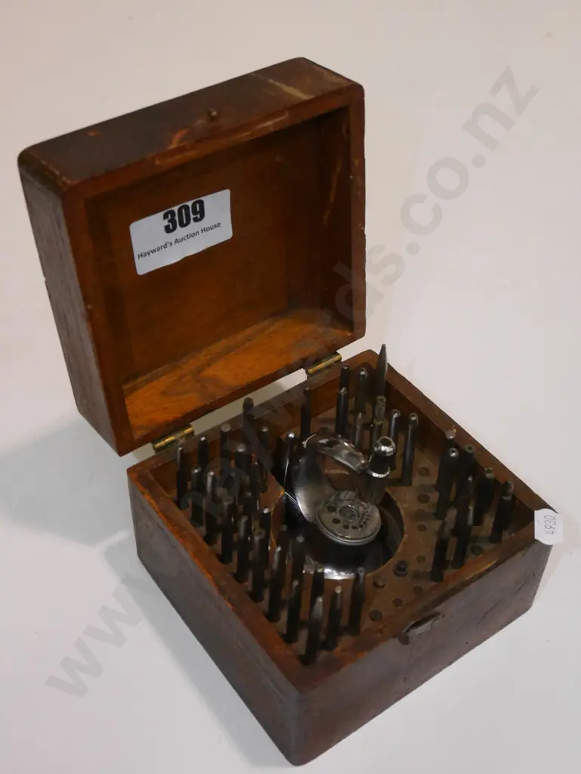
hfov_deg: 32.9
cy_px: 387
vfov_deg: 42.9
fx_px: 984
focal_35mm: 44
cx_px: 290
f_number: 4.9
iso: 3200
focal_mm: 22
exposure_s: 1/200
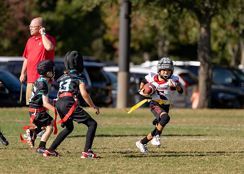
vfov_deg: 3.8
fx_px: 2595
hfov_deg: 5.4
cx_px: 141
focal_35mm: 375
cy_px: 93
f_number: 2.8
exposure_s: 1/2000
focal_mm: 200
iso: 100
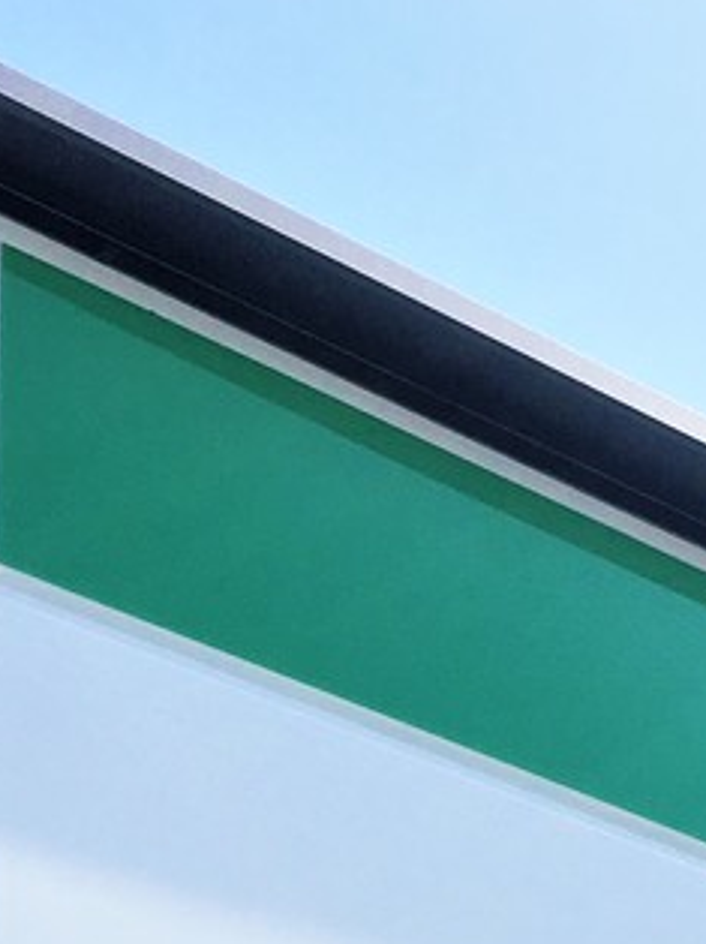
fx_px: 3023
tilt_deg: +20.9
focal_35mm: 111
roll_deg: +2.5
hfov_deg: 13.3
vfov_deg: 15.5
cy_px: 1632
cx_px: 418
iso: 25
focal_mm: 4.15
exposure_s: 1/1451
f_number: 2.2
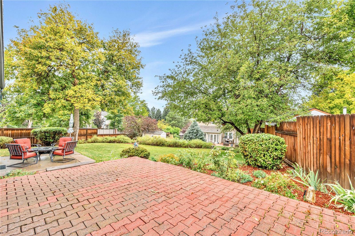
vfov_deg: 73.7
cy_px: 118
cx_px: 178
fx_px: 158
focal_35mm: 16
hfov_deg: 96.7
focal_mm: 16
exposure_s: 1/125
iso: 400
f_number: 11
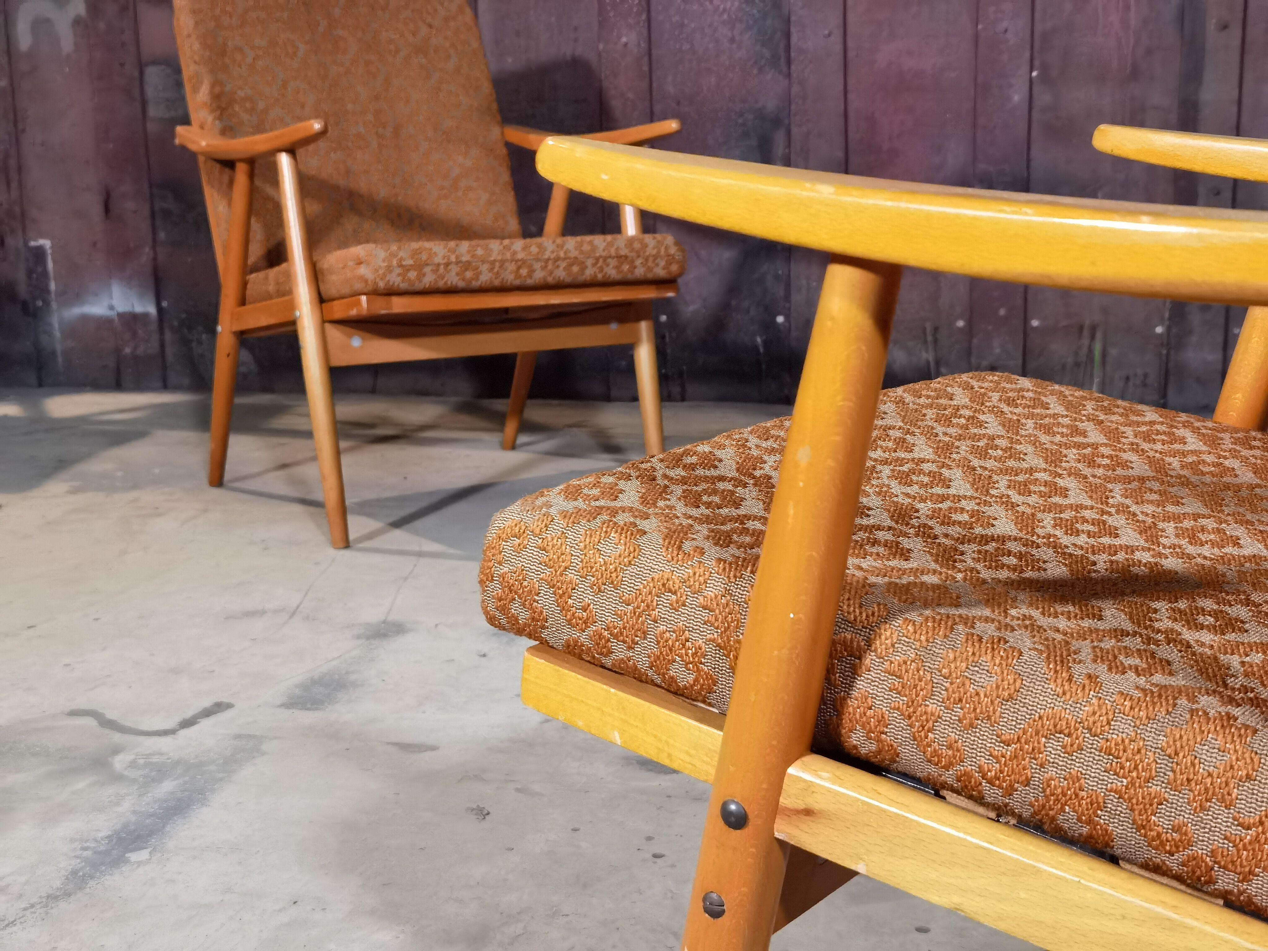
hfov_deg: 40.4
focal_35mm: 47
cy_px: 476
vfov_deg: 30.9
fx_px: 1722
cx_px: 634
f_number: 1.9
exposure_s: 1/100
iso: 800
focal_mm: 6.71
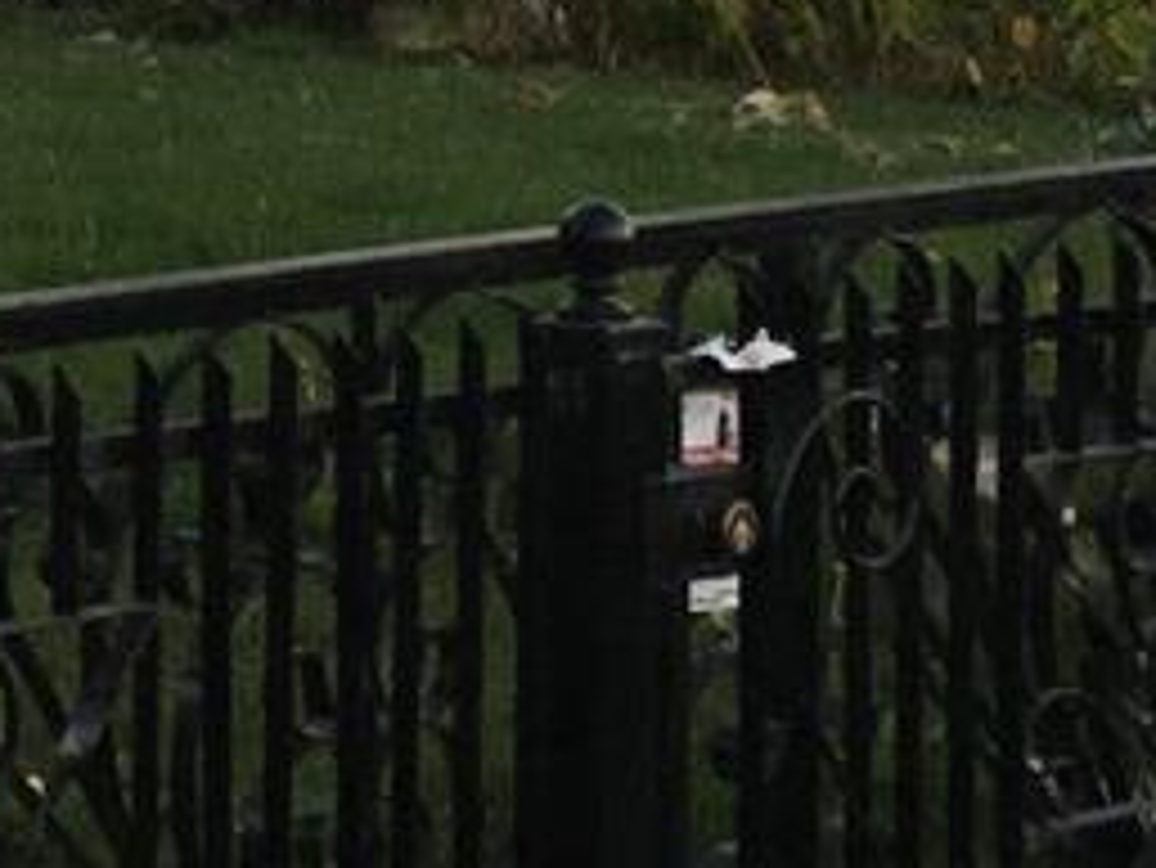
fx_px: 5646
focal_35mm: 169
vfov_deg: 8.6
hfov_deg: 11.2
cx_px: -643
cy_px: -310
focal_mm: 4.15
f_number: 2.2
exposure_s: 1/120
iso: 40
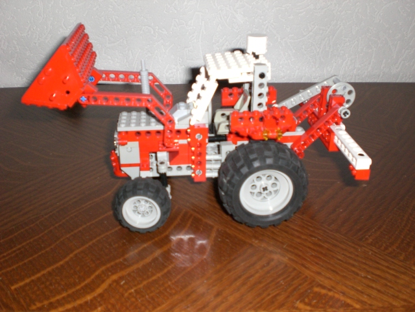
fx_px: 456
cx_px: 208
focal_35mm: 38
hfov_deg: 49.0
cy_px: 156
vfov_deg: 37.7
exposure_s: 1/60
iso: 200
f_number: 3.1
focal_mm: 6.3
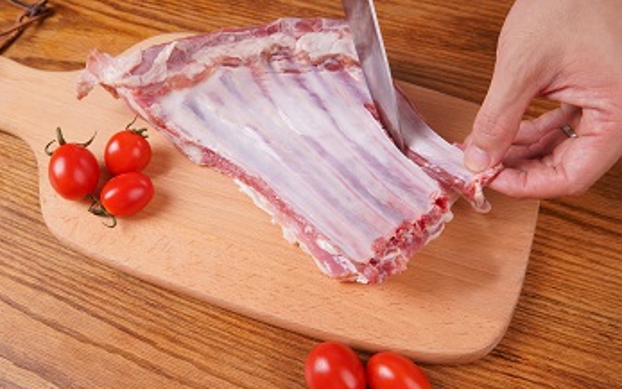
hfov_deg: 48.1
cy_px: 205
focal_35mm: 41
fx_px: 695
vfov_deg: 31.3
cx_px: 265
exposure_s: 1/100
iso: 100
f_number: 11
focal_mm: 35
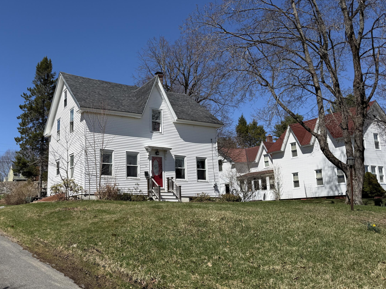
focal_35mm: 33
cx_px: 130
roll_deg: +0.5
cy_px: 143
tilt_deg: +13.1
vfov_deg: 42.9
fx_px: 368
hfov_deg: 54.3
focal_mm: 6.76
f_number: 1.78
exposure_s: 1/6173
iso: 80
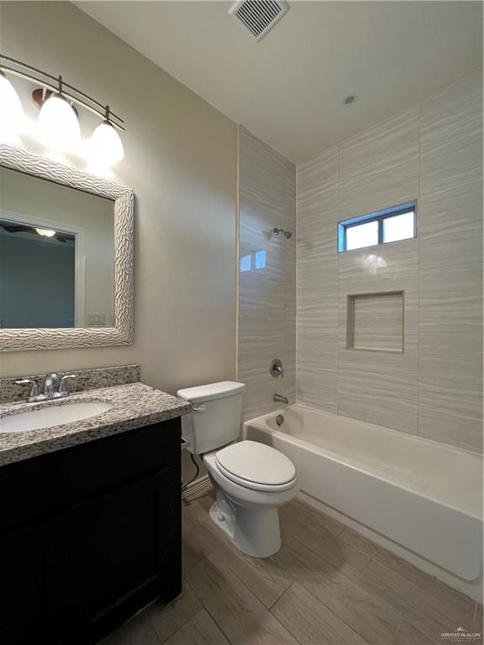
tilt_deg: +0.7
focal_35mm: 13
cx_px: 242
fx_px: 242
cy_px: 322
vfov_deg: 106.2
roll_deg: -1.3
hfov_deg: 89.9
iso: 200
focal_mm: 1.57
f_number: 1.8
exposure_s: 1/120
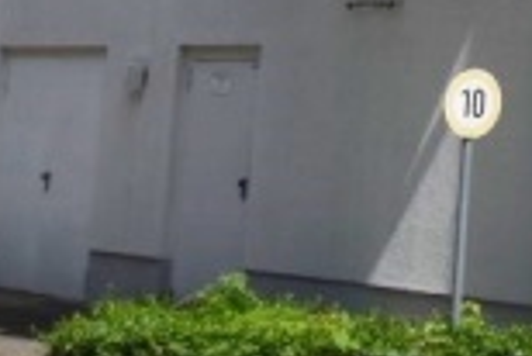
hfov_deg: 13.5
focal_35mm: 136
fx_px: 2019
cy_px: -460
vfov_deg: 9.2
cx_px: 943
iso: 100
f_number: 16
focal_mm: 13
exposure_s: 1/200
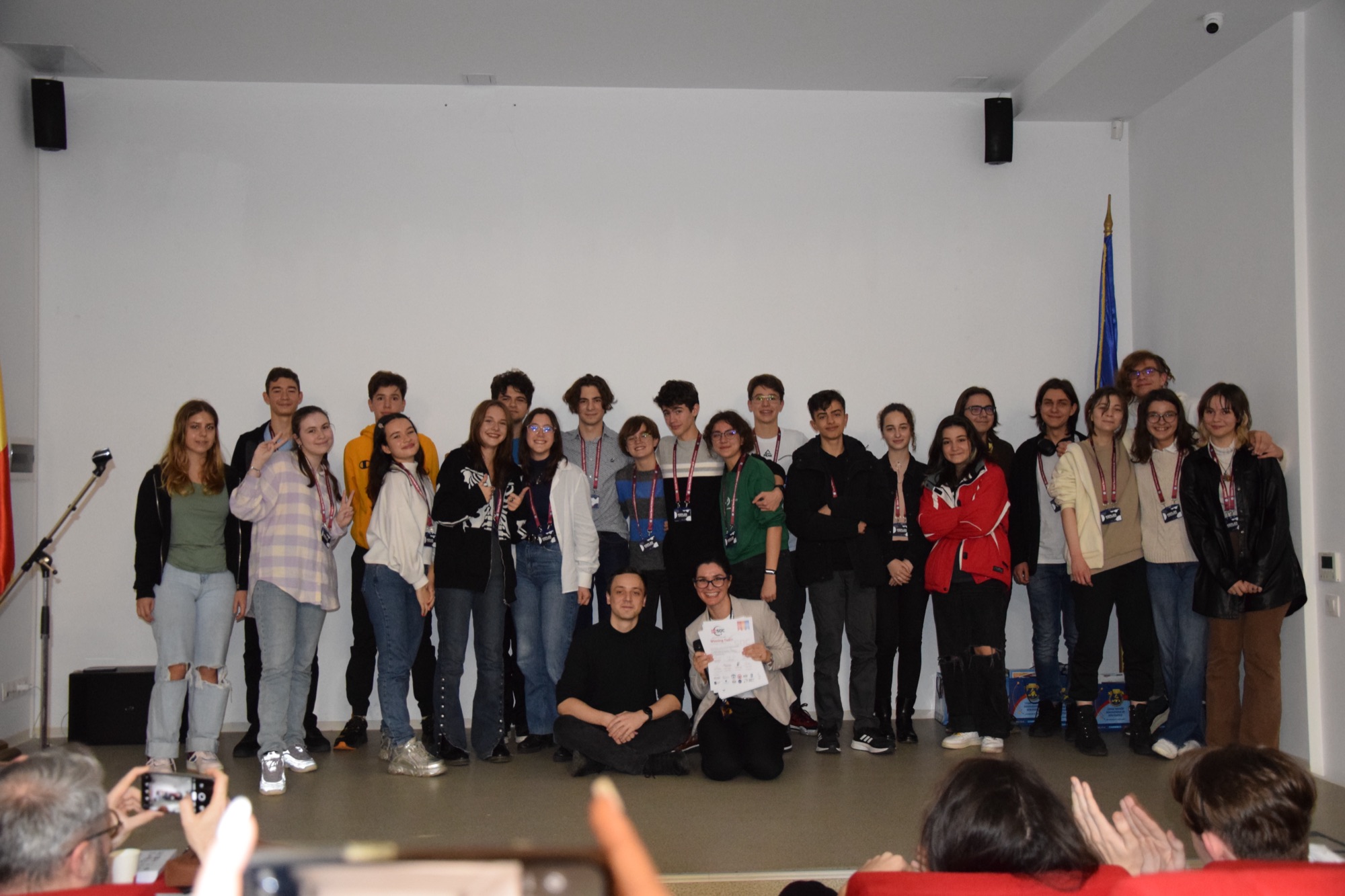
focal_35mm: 36
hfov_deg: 53.1
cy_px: 448
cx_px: 672
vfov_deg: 36.9
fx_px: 1345
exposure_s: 1/60
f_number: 3.8
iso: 3200
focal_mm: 24
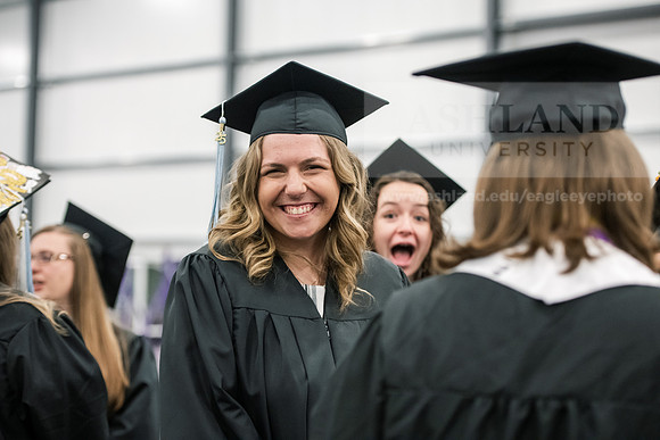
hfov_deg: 26.0
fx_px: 1430
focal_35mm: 78
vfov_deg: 17.5
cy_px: 220
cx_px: 330
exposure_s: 1/200
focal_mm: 78
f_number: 3.2
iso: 4000
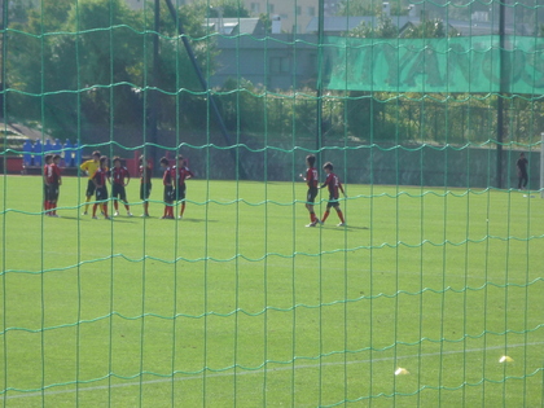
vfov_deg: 8.2
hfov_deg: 11.0
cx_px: 272
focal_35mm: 180
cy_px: 204
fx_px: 2829
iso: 100
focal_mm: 17.6
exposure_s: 1/250
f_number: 5.6
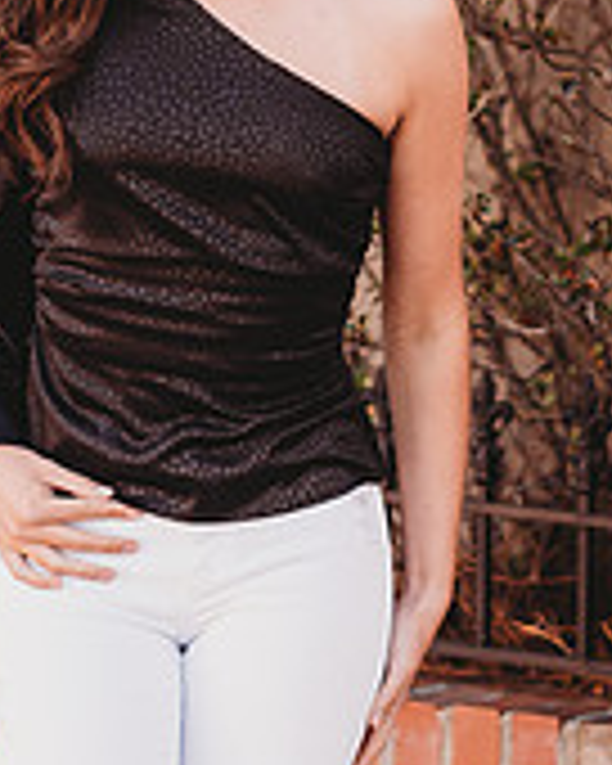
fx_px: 4777
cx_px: 220
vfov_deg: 9.1
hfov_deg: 7.3
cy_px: 112
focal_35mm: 211
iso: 100
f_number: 2.5
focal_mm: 85
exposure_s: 1/250
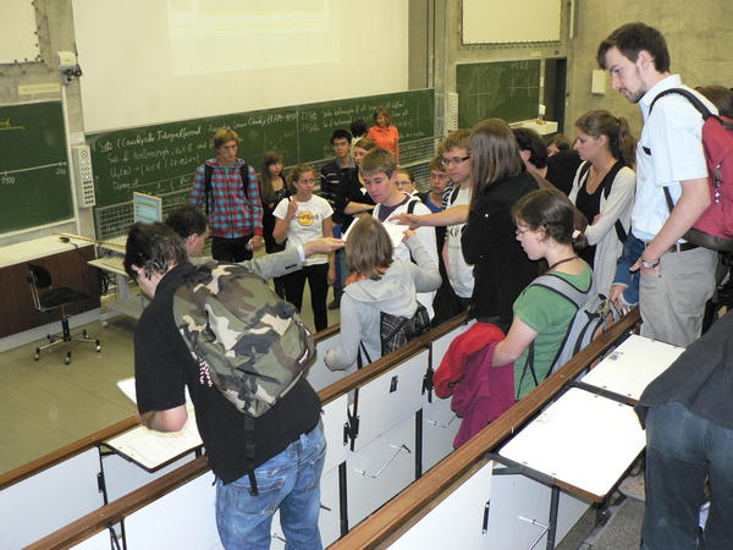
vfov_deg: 39.7
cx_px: 366
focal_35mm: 36
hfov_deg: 51.4
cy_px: 275
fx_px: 762
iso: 300
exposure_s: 1/60
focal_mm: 6
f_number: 2.8
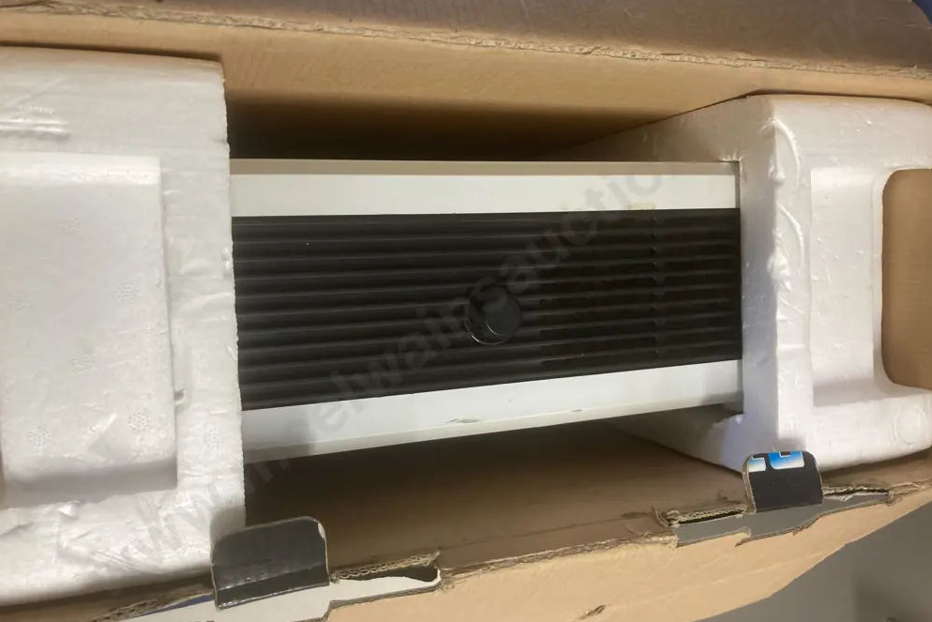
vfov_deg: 43.6
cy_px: 301
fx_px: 777
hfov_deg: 61.9
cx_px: 479
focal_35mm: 30
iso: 80
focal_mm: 3.99
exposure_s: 1/50
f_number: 1.8
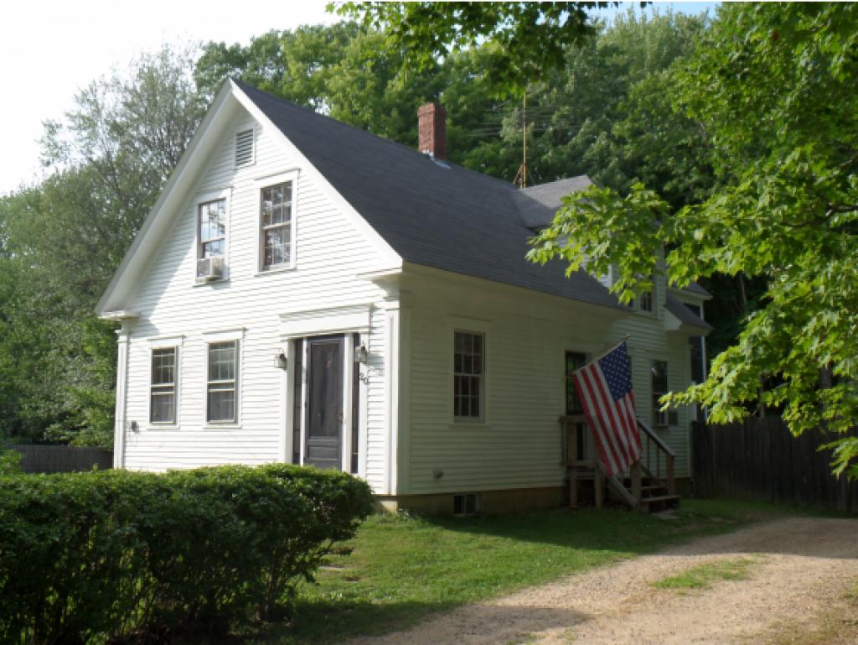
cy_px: 322
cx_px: 429
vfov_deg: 34.4
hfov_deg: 44.8
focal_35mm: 42
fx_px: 1042
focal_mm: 7.5
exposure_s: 1/500
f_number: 3.2
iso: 100
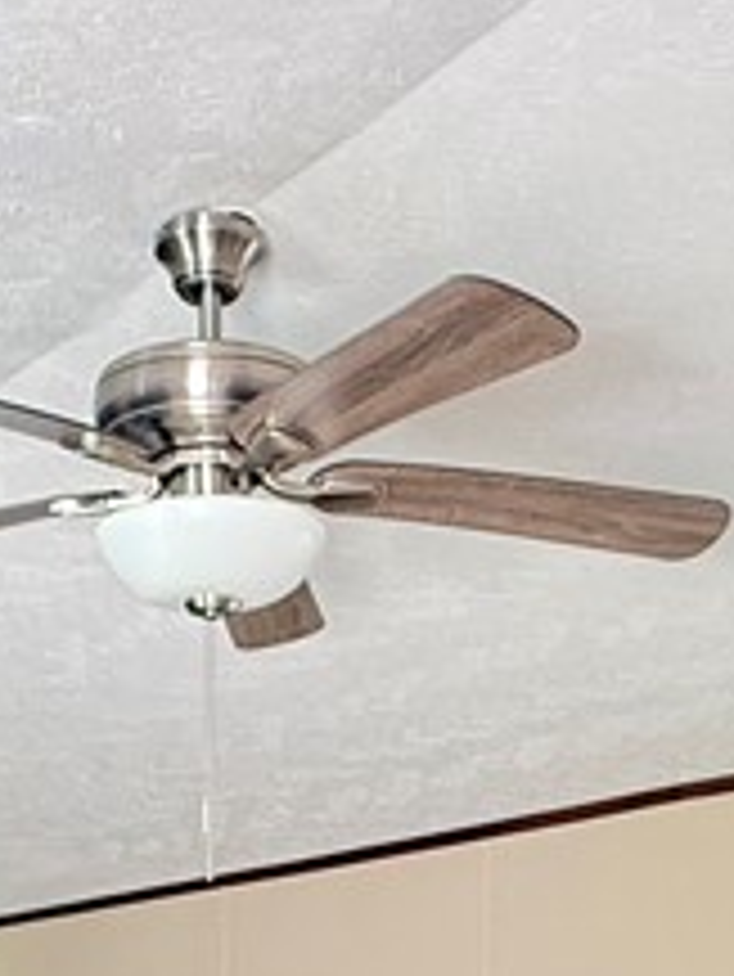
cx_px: 261
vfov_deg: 24.8
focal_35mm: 66
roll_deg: -1.0
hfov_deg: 22.2
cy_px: 1327
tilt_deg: -6.2
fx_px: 1864
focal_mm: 2.22
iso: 320
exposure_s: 1/60
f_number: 2.2
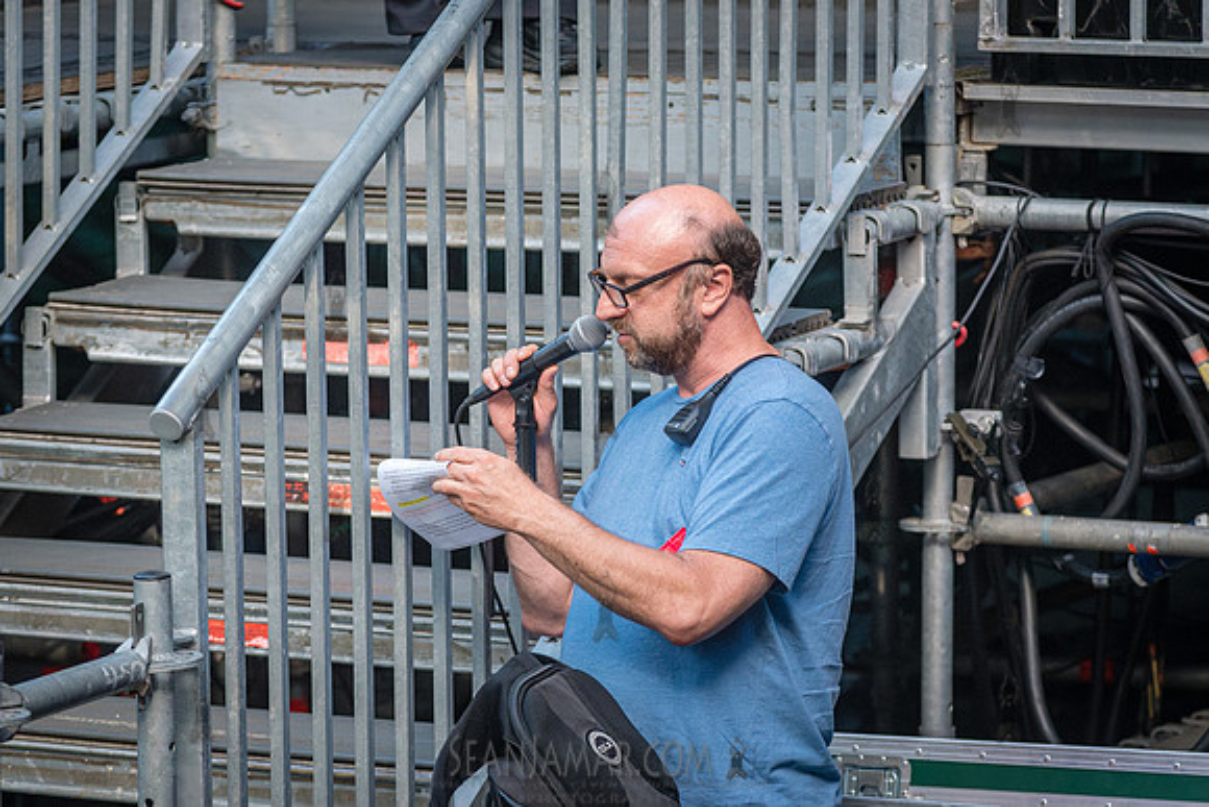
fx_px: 6728
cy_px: 391
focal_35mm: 200
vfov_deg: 6.9
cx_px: 647
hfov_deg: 10.3
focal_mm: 145
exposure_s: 1/800
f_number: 4.5
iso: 4000
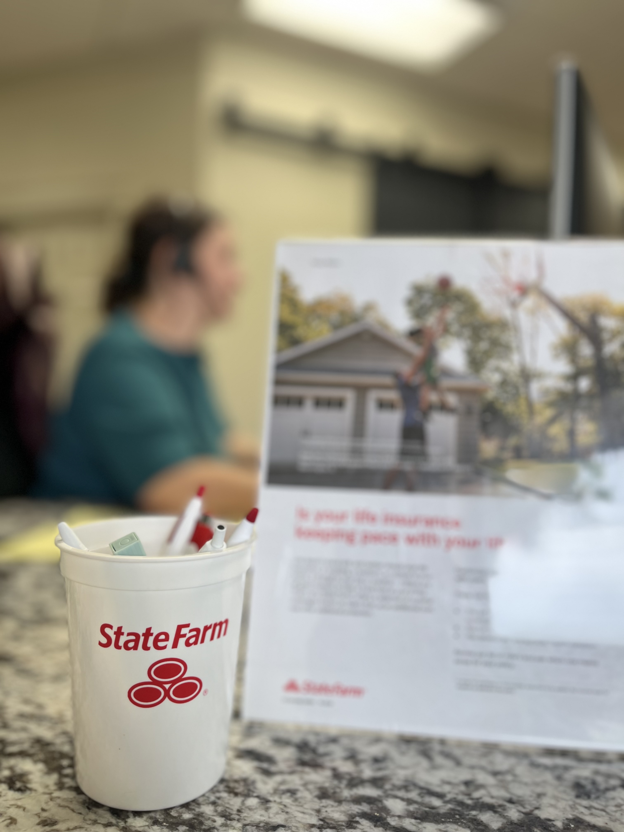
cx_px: 312
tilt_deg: -2.2
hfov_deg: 53.1
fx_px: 625
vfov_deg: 67.3
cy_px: 416
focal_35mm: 26
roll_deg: -1.6
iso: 40
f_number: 1.6
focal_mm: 5.1
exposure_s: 1/129
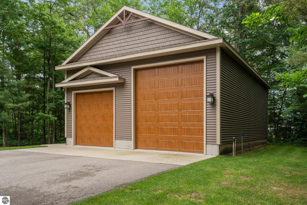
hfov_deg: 61.9
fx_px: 256
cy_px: 102
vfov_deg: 43.6
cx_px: 154
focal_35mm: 30
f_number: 4.5
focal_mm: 30
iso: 320
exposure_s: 1/320
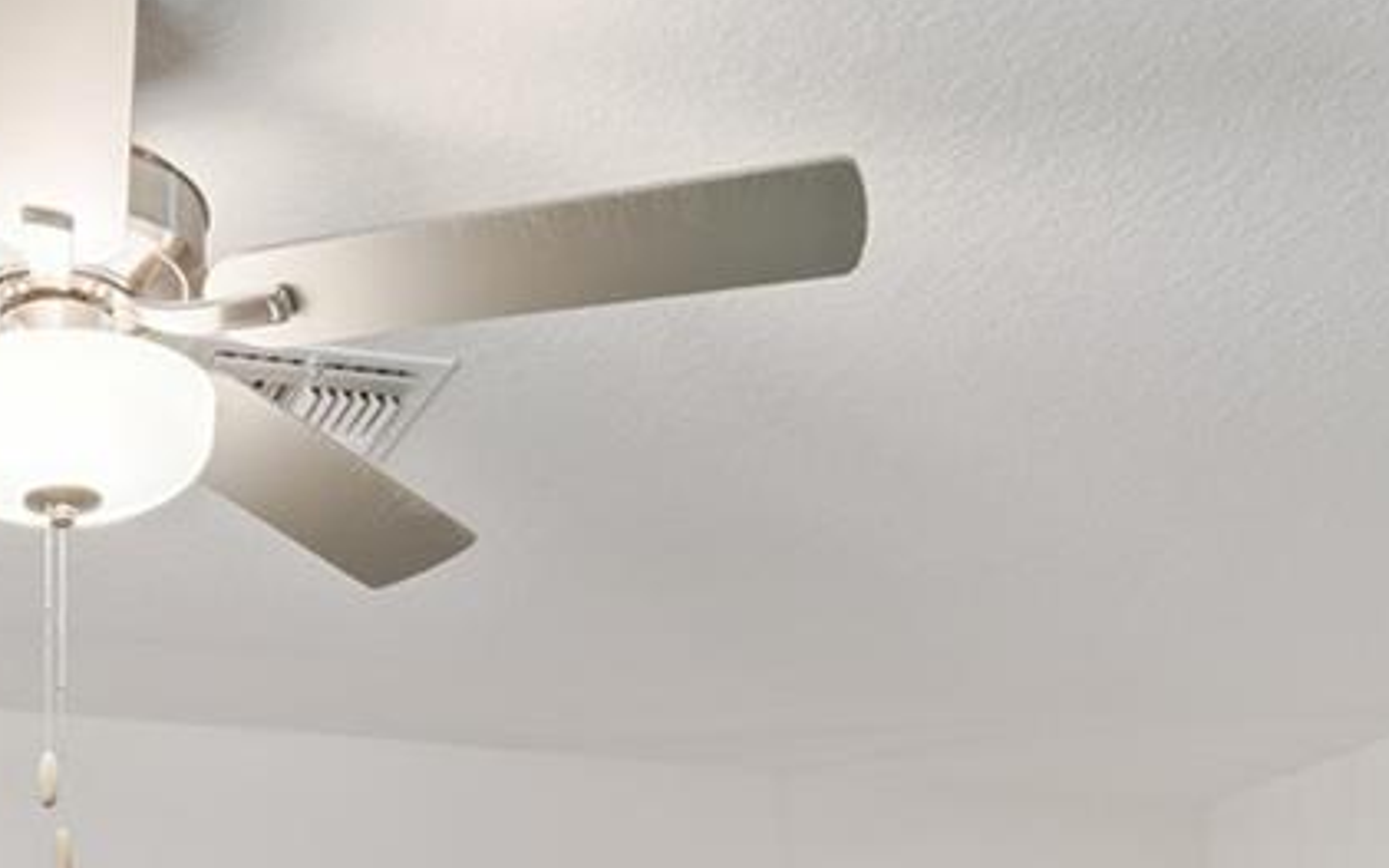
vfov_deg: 17.7
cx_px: 267
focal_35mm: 62
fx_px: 2347
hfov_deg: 32.0
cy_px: 1469
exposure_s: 1/50
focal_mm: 16
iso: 400
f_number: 9
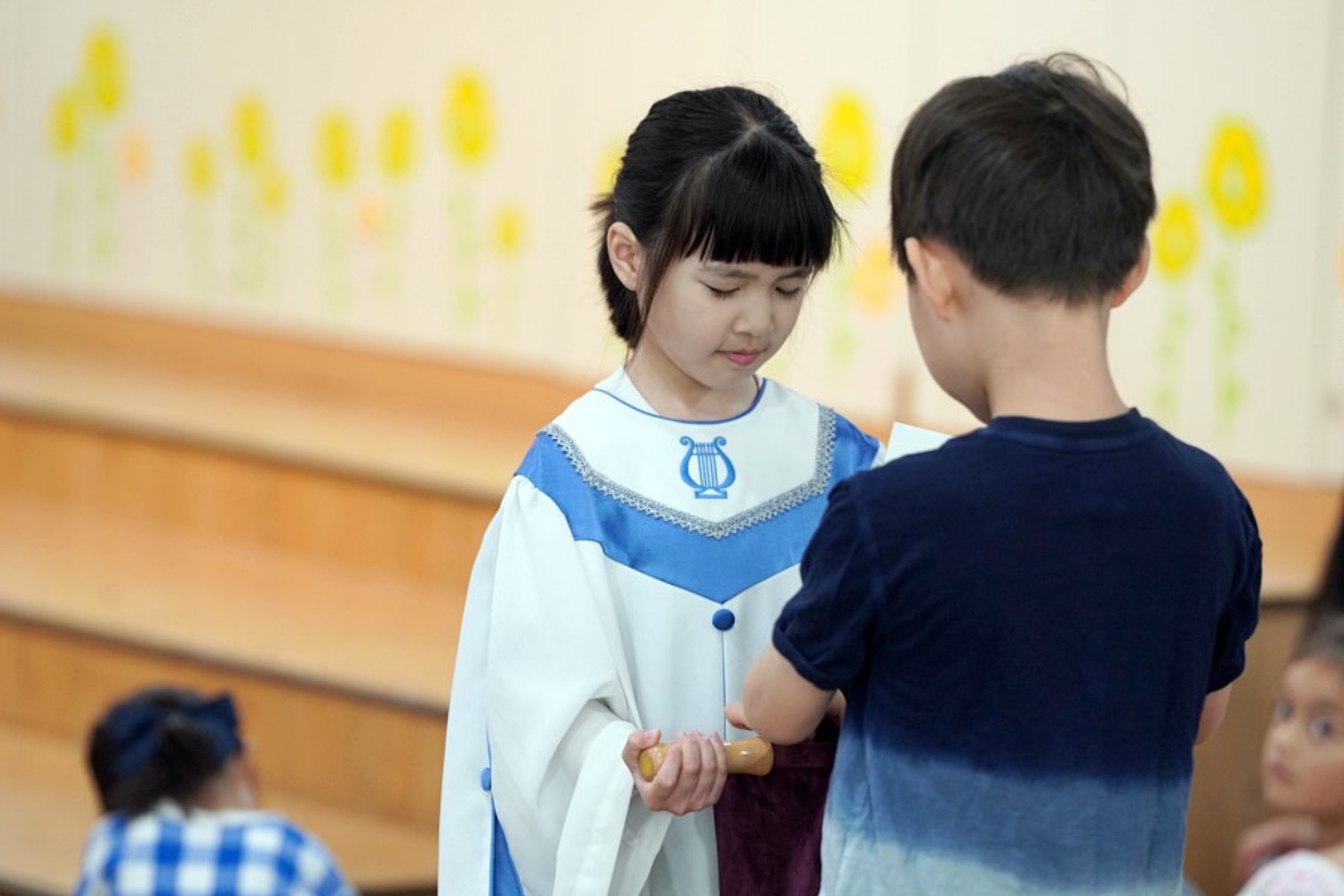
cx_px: 672
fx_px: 7466
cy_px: 448
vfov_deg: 6.9
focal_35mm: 200
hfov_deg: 10.3
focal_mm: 200
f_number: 4
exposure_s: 1/250
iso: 2000
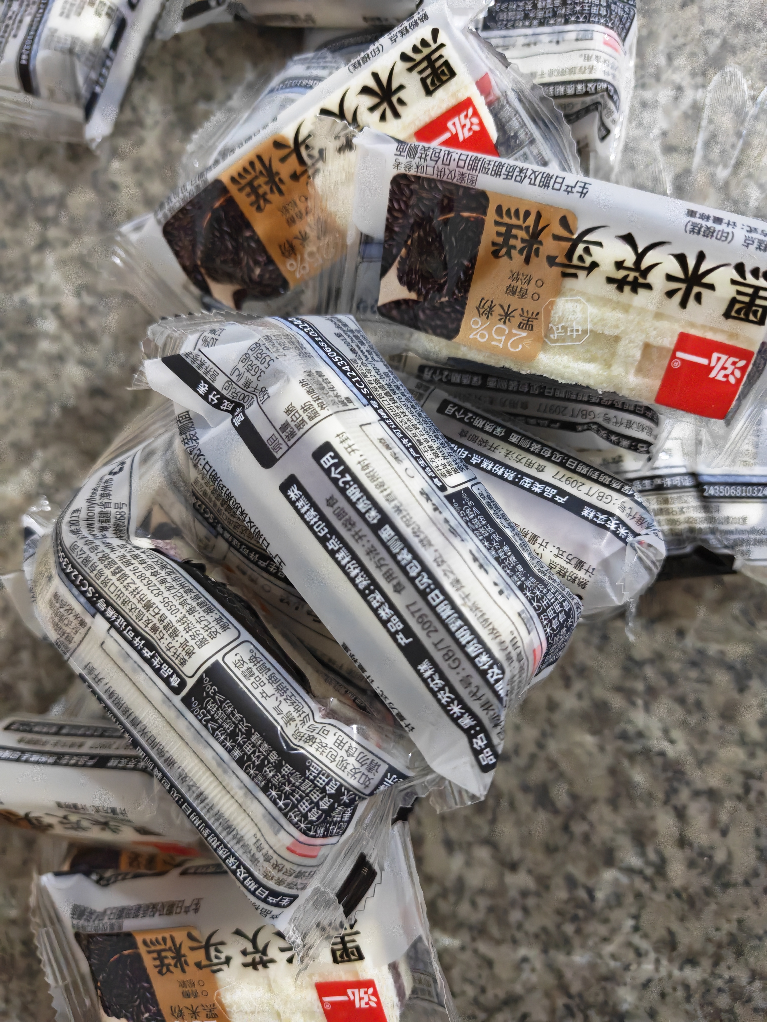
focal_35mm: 24
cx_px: 384
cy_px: 511
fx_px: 709
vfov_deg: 71.6
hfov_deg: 56.8
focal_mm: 6.12
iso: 6400
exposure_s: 1/96
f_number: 1.9
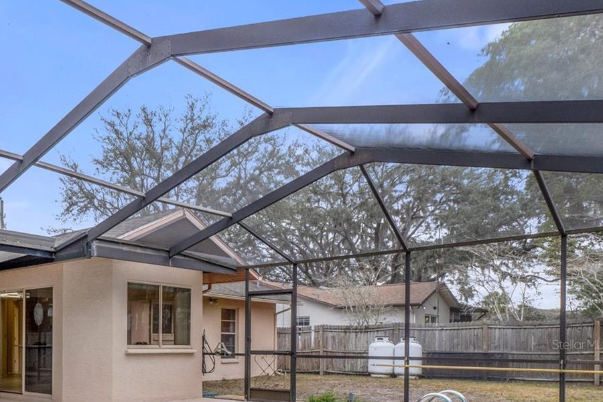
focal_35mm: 32
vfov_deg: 38.9
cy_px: 344
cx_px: 76
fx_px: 536
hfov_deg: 52.6
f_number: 8
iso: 320
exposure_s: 1/80
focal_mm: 12
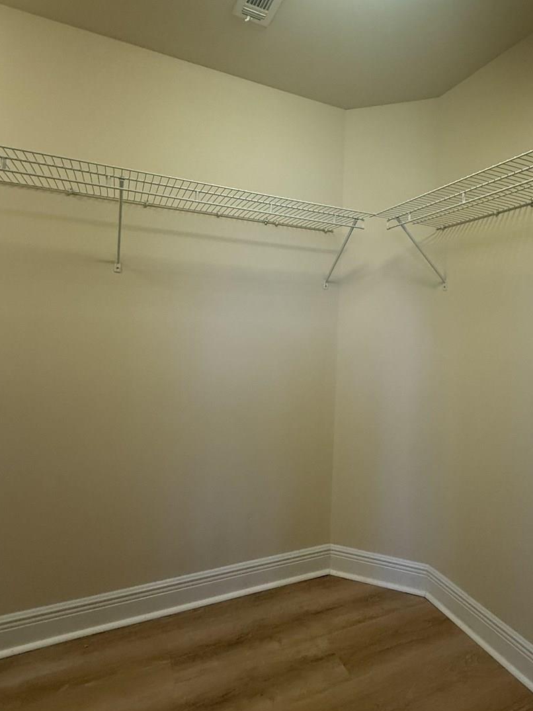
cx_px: 311
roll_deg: -2.5
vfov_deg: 81.3
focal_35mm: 20
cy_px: 306
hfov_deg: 65.5
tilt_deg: +3.1
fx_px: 411
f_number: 2.2
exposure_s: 1/60
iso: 250
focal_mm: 2.22
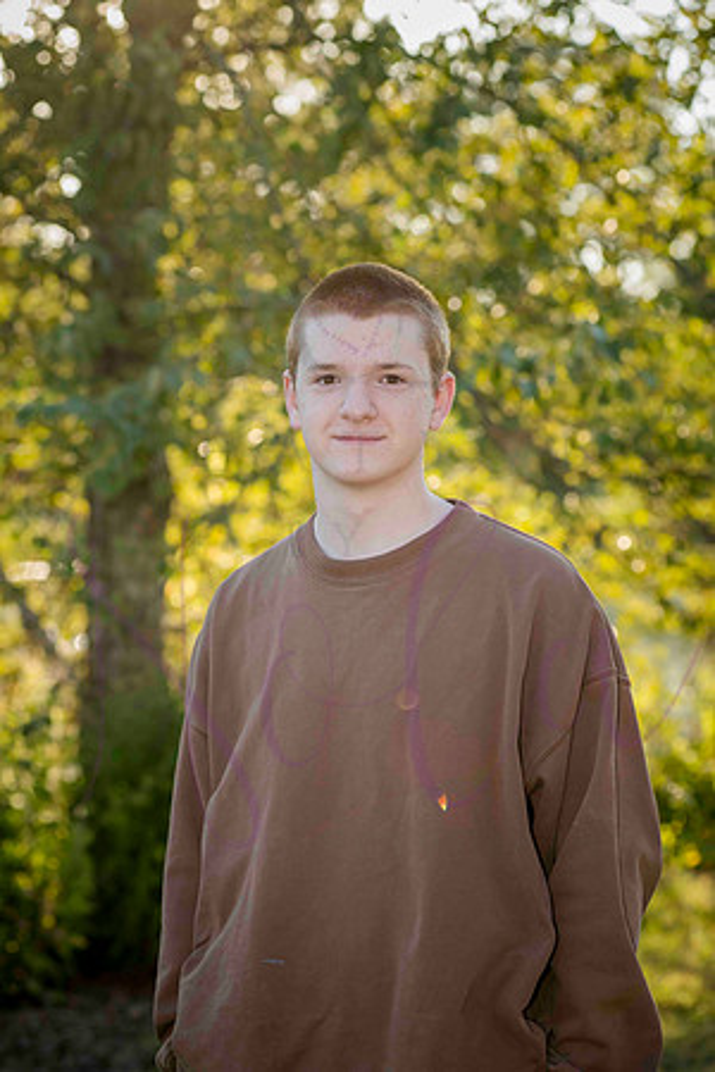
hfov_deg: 14.9
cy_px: 536
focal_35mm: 92
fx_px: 2741
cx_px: 358
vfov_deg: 22.1
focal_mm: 92
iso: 400
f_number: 5
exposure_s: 1/400
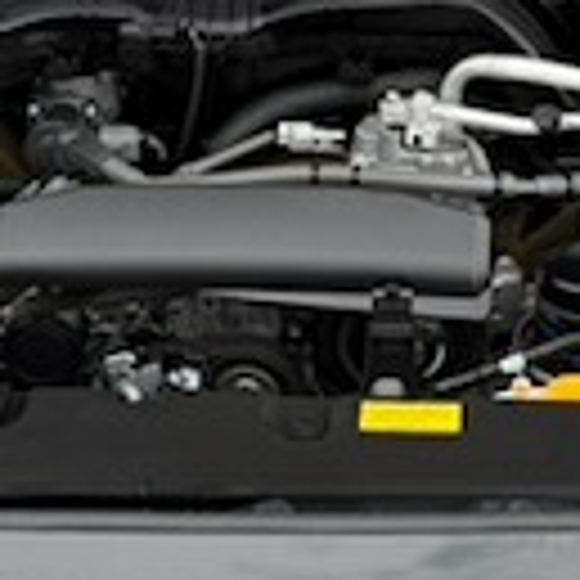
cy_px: 175
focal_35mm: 105
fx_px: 1990
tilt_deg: -35.3
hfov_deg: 16.6
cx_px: 360
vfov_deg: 16.5
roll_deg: -0.7
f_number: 1.78
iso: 100
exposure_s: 1/286
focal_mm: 6.76
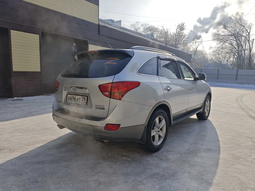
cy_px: 96
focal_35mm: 23
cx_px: 128
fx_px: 169
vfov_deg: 58.9
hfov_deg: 73.9
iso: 50
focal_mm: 6.55
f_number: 1.6
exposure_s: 1/6049
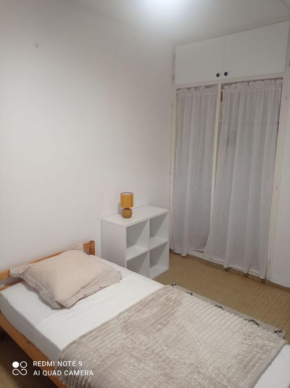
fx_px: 313
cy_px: 194
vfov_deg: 63.5
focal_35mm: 28
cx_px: 145
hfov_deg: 49.7
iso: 188
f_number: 1.79
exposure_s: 1/33.3
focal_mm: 4.74
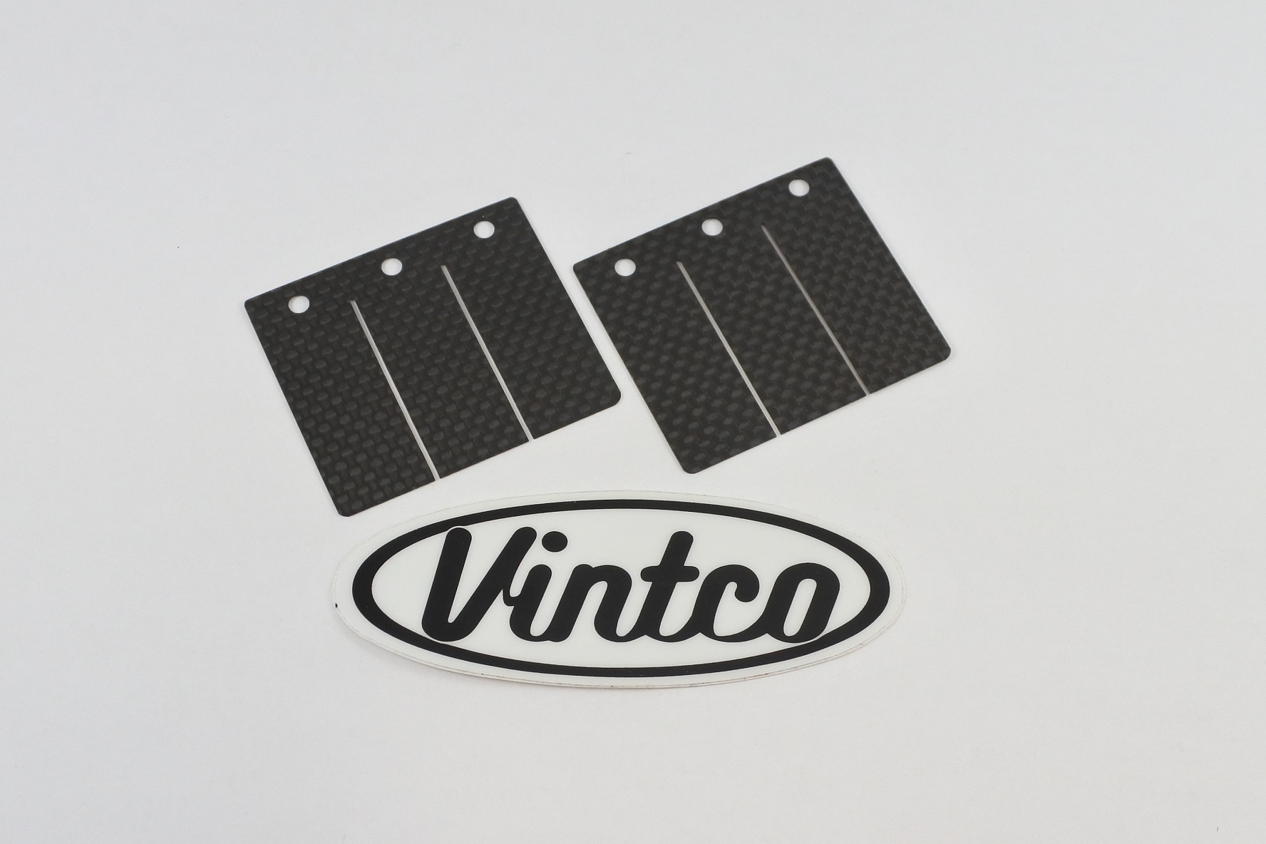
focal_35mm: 34
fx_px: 1196
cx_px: 633
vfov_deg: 38.9
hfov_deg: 55.8
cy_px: 422
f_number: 4
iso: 400
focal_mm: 12.8
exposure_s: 1/200
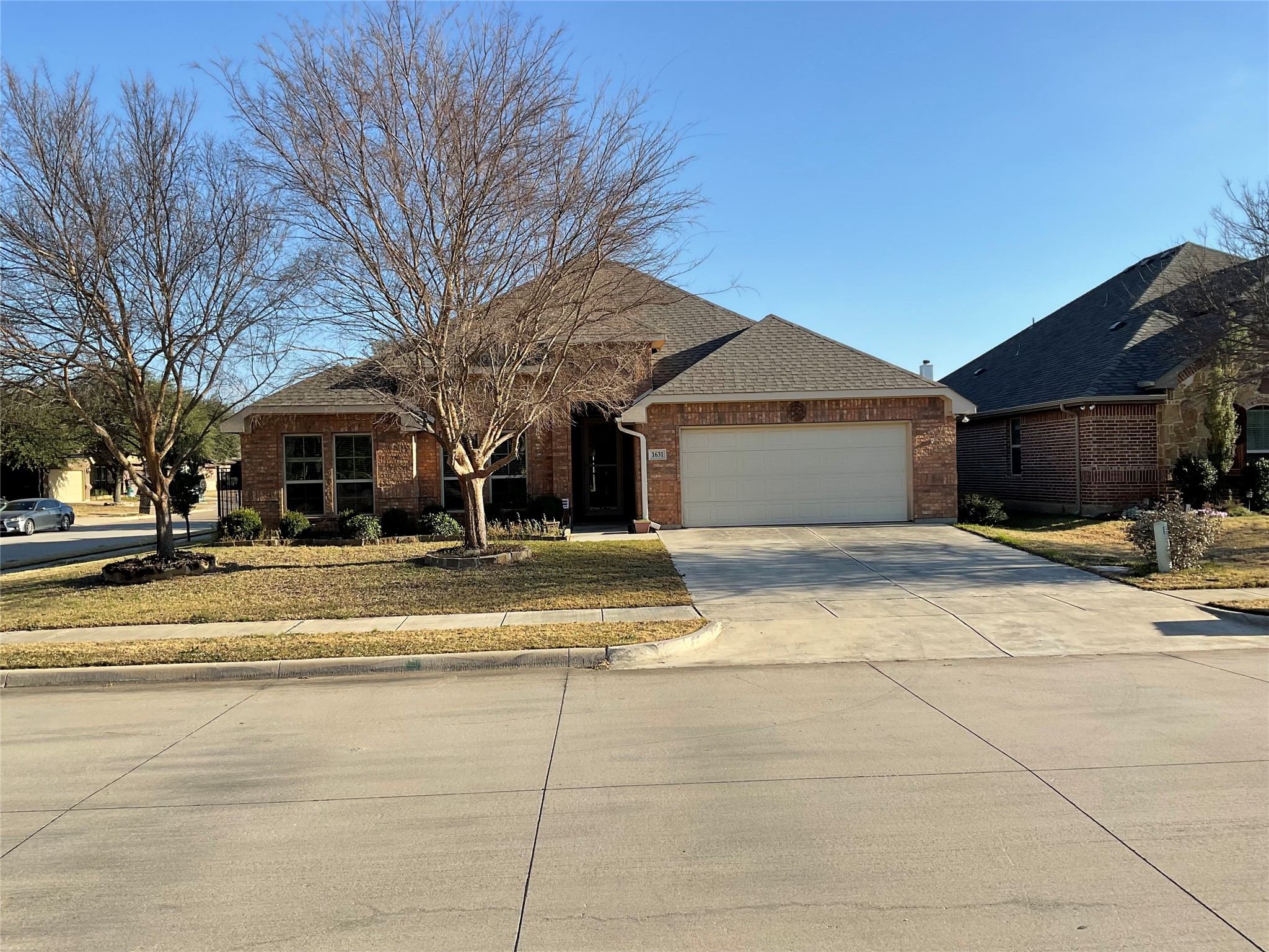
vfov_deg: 48.2
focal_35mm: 29
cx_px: 634
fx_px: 1063
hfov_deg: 61.7
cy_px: 476
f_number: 1.8
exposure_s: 1/1377
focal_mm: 3
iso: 16
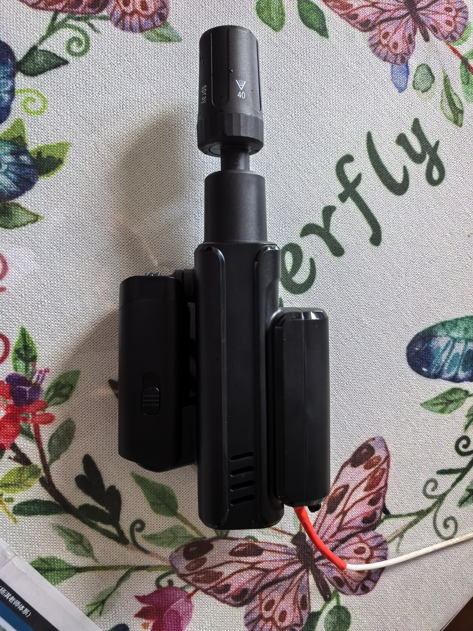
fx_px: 437
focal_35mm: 24
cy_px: 316
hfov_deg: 56.8
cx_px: 236
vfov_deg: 71.6
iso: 5000
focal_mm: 6.98
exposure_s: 1/337
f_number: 2
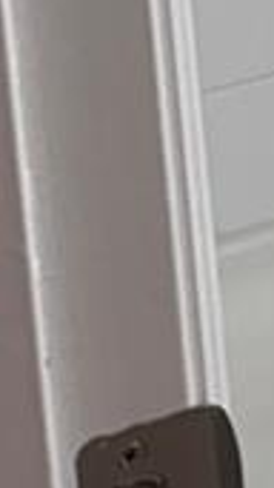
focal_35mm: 183
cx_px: 1190
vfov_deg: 10.1
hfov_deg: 5.5
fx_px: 2367
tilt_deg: -9.2
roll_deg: +2.6
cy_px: -713
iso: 100
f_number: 1.78
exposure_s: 1/120
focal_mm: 6.76
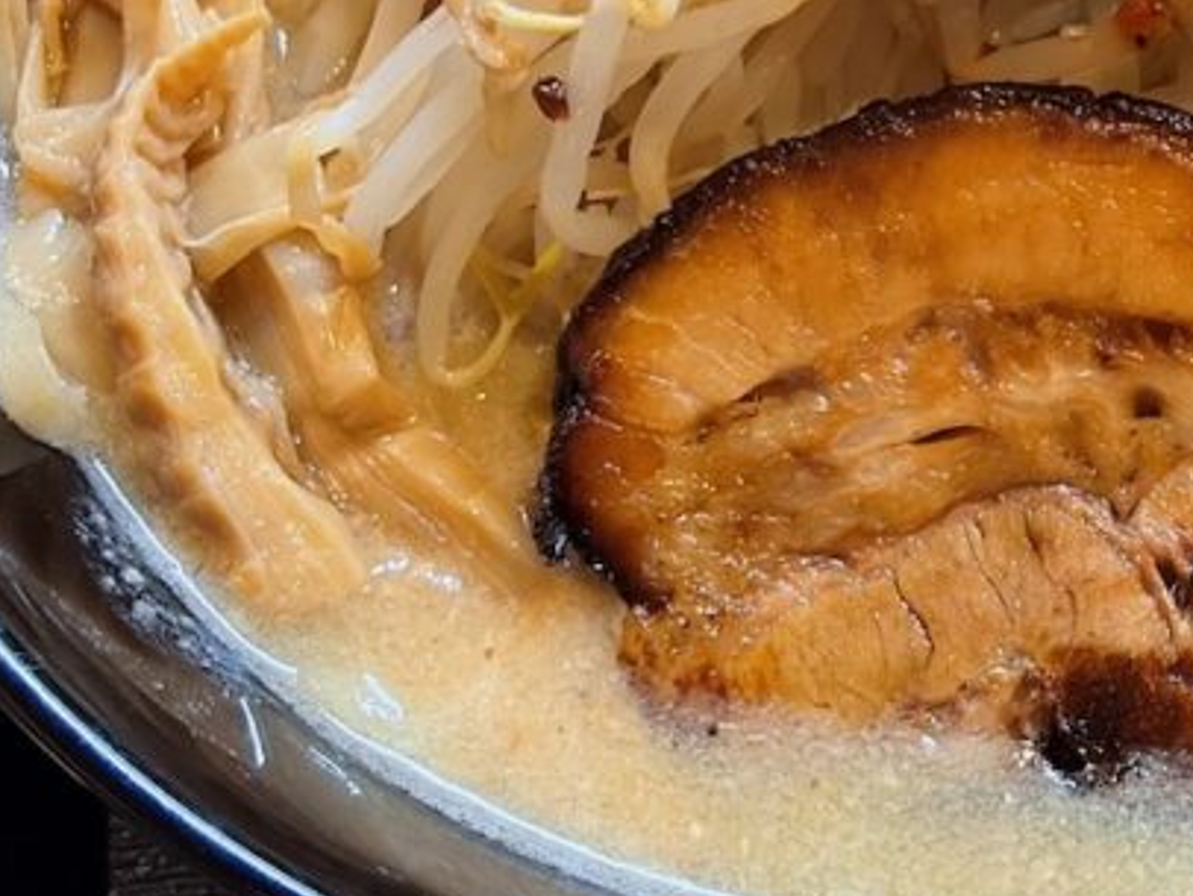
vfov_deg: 11.2
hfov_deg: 14.9
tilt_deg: -60.3
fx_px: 4517
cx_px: 1120
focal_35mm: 131
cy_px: -50
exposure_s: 1/33
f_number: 1.6
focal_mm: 5.96
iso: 160
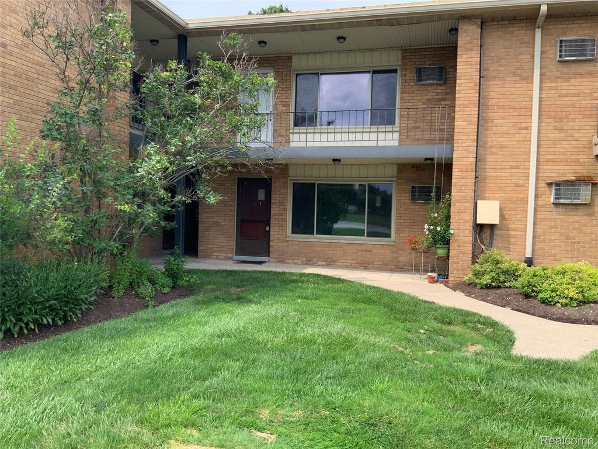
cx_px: 299
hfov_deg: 61.7
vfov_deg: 48.2
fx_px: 501
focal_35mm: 29
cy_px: 224
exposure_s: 1/606
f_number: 1.8
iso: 16
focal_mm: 3
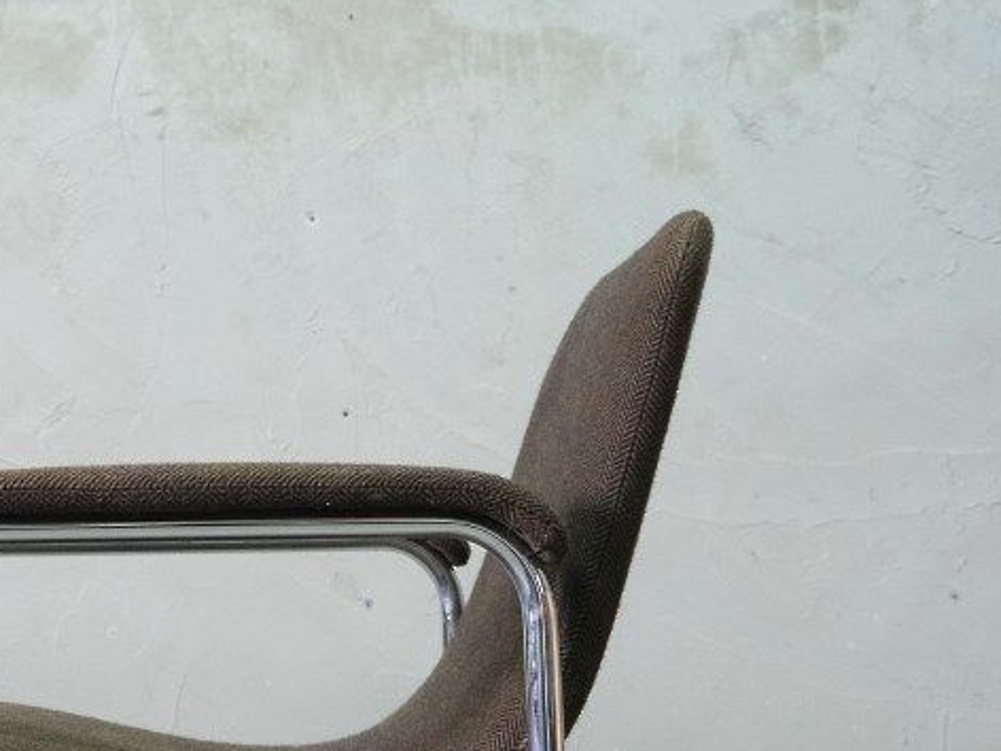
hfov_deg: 21.9
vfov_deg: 17.7
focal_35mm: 83
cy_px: 556
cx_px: -176
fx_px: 2400
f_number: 4
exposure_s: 1/30
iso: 2500
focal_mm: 21.2
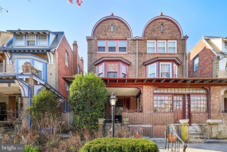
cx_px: 114
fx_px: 117
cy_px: 76
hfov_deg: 88.4
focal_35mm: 18
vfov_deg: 65.9
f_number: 8
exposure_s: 1/125
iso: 800
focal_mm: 18.5
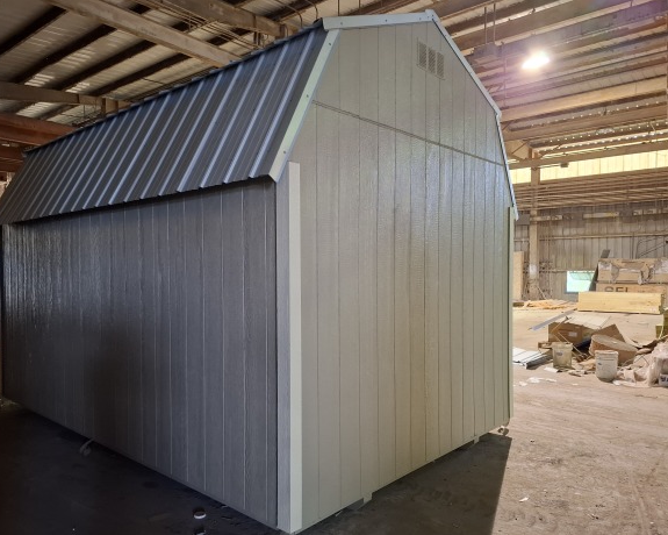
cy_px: 277
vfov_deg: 56.8
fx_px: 494
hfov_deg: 68.0
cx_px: 303
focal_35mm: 25
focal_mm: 5.54
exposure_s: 1/24
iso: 400
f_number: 1.8
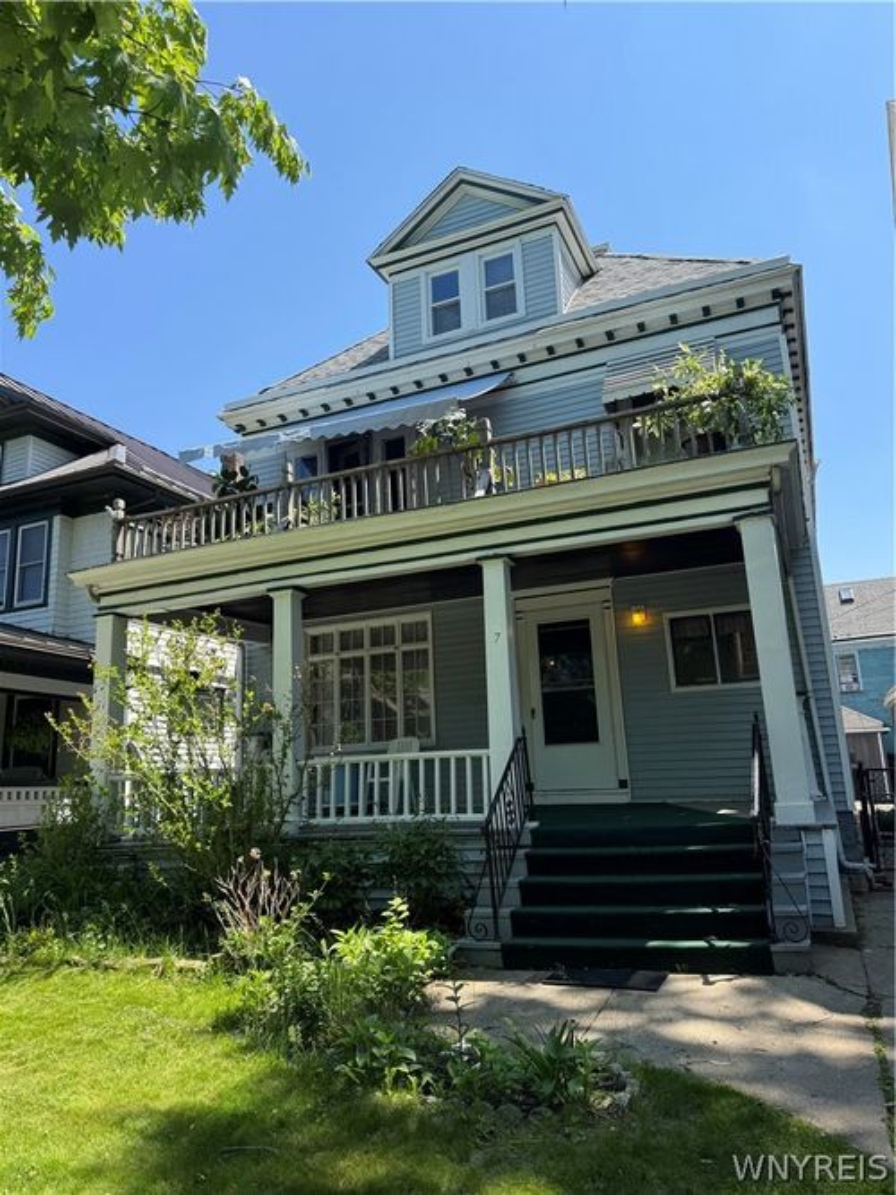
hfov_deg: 56.8
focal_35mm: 24
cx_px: 448
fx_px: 829
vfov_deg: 71.6
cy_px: 598
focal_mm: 6.76
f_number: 1.78
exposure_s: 1/1767
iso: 80
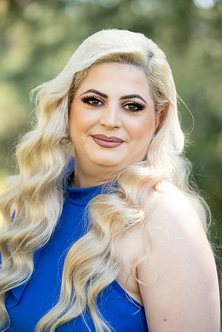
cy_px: 166
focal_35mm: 112
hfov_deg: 12.2
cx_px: 111
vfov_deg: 18.3
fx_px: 1036
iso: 400
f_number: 2.8
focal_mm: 112
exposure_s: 1/320
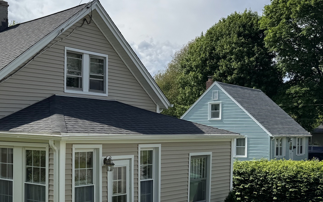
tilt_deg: -1.9
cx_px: 17
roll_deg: -0.8
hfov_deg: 36.5
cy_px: 142
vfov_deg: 25.2
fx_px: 449
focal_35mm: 51
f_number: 1.78
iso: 80
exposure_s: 1/5348
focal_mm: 6.76
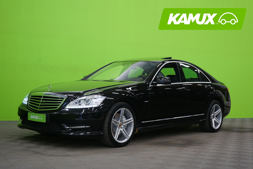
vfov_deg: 26.5
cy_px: 84
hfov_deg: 38.9
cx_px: 126
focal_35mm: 51
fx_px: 358
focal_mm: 51
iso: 400
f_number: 4.5
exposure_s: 1/10
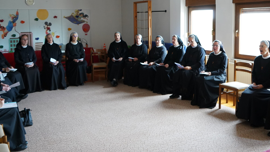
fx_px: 279
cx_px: 134
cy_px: 41
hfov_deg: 51.6
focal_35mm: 39
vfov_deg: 30.0
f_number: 3.5
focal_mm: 29
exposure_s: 1/160
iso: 4000
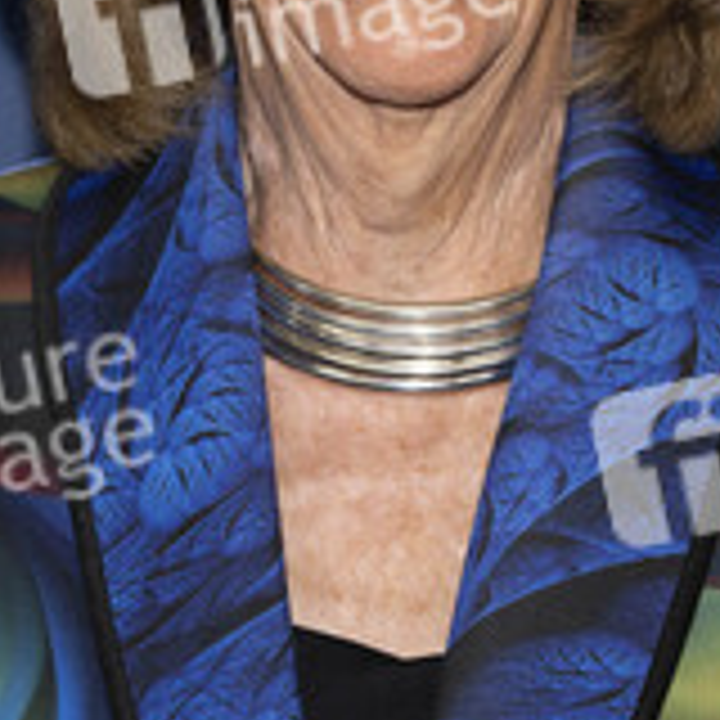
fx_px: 4401
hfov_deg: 9.4
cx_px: 414
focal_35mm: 187
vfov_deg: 9.3
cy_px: 216
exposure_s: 1/200
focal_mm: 88
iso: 800
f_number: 5.6
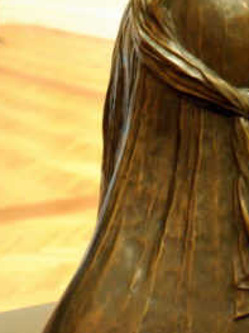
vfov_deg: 16.3
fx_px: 1161
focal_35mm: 121
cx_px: 207
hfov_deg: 12.2
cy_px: 223
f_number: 4.5
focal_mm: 44
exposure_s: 1/4
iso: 1250
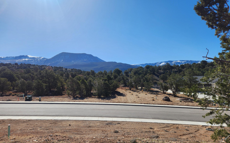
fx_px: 157
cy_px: 80
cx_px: 115
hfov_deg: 72.6
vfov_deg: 49.2
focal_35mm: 25
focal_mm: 5.4
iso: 20
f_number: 1.8
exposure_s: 1/2234
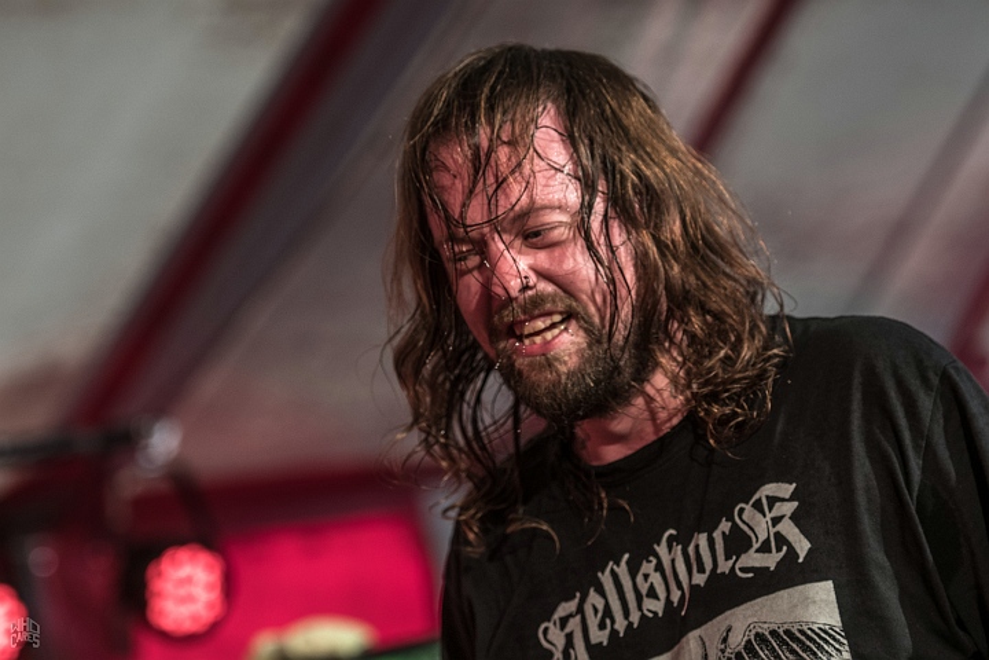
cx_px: 494
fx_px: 4203
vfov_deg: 9.0
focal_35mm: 153
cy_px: 330
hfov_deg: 13.4
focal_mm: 102
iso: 640
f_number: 2.8
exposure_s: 1/100
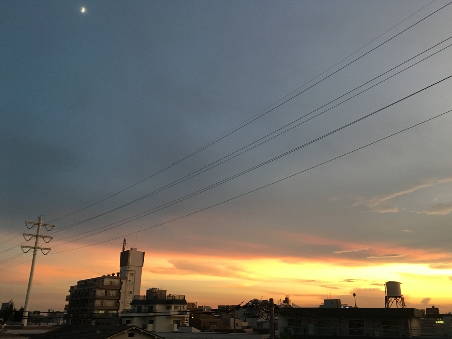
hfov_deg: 56.8
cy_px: 184
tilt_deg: +18.2
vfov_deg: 44.1
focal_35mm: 32
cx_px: 234
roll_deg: +0.9
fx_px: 418
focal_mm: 4.15
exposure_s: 1/30
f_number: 2.2
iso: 125
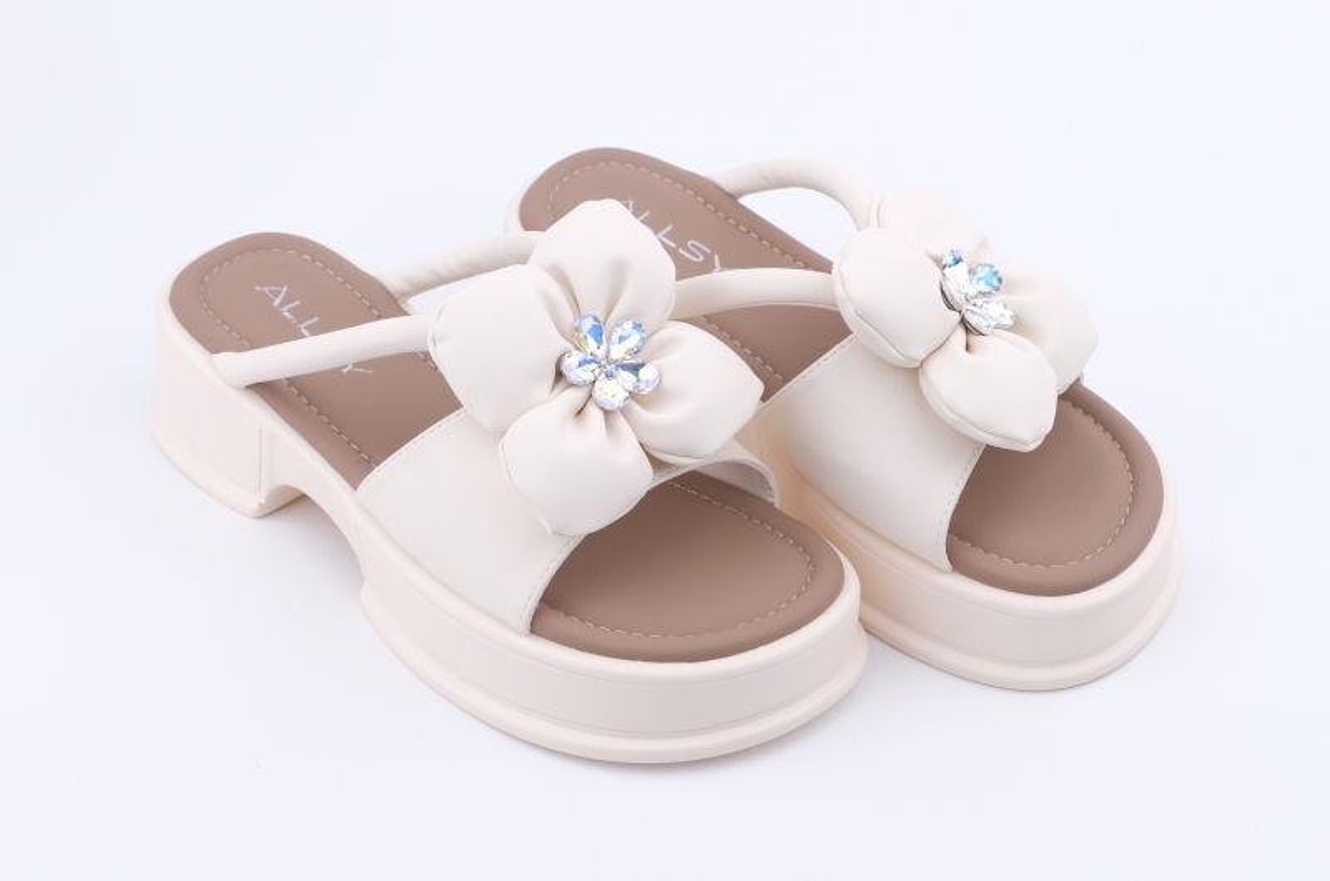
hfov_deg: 48.5
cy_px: 440
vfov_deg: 33.3
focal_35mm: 40
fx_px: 1475
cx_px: 665
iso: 500
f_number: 8
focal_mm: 26.6
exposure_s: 1/160
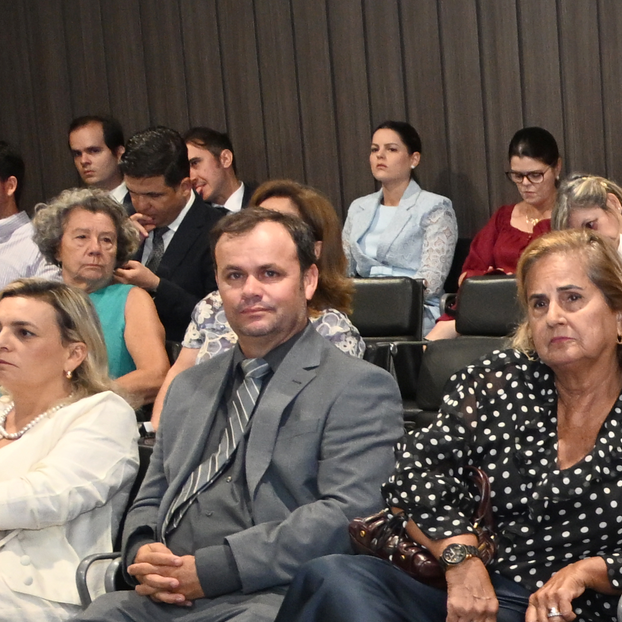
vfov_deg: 14.0
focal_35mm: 121
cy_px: 728
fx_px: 2458
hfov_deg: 13.0
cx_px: 1124
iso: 1250
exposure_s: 1/125
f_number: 4
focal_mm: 21
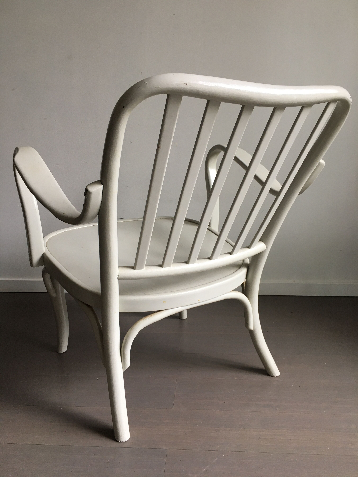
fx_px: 400
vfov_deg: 61.7
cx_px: 179
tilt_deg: -14.3
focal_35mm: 29
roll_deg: -0.2
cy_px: 238
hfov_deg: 48.2
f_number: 2.2
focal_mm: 4.15
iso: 32
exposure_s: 1/33
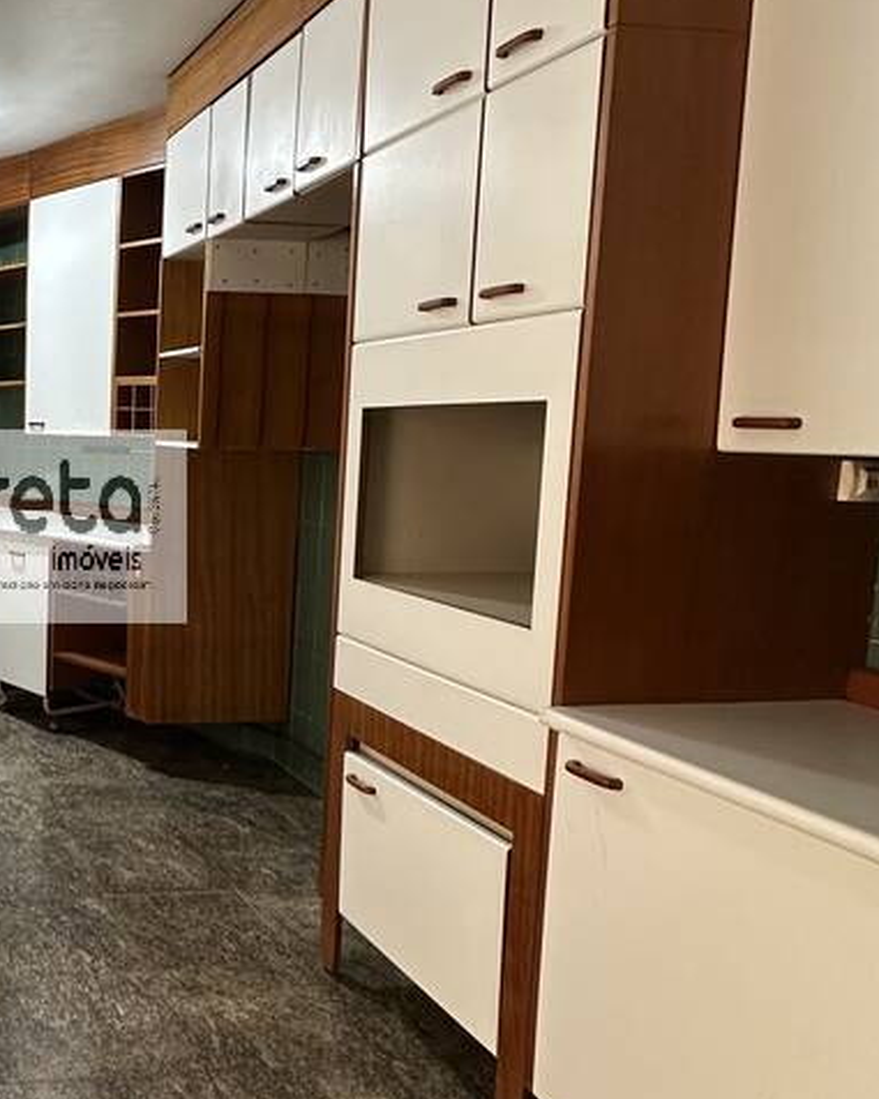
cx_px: -46
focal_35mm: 31
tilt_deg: -6.6
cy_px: 529
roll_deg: -1.4
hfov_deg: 39.9
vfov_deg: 57.2
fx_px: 1008
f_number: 2.2
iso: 200
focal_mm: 2.22
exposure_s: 1/60
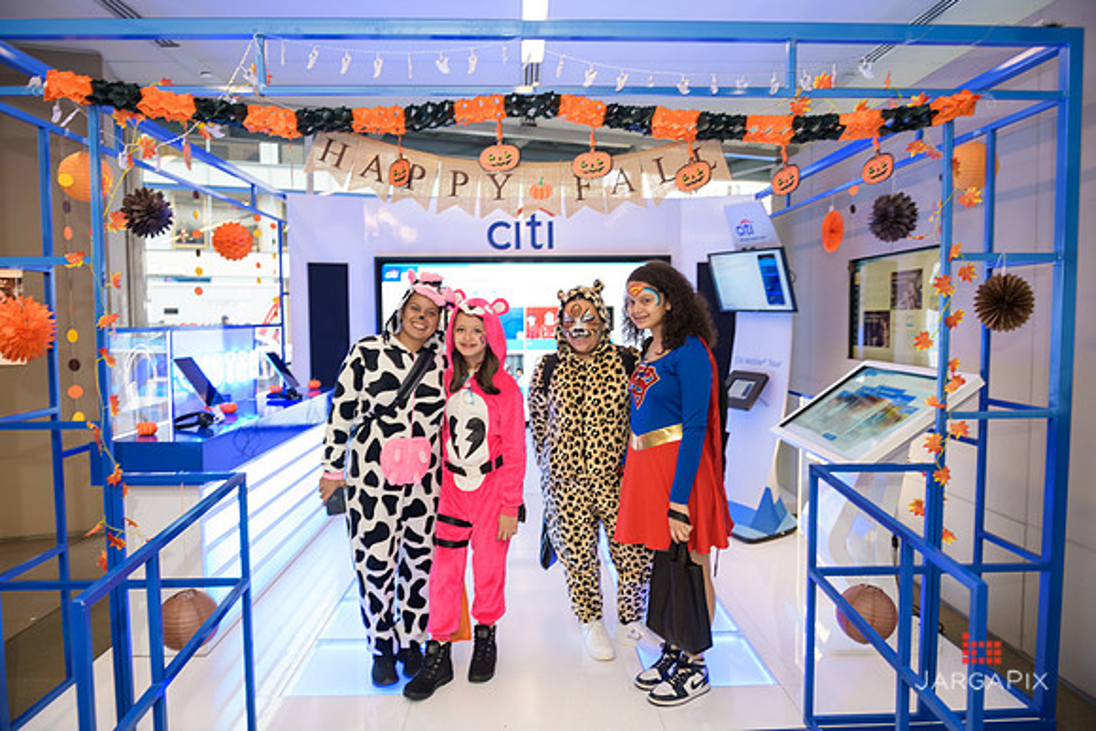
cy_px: 366
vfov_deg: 53.2
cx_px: 548
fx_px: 731
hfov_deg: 73.7
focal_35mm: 24
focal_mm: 24
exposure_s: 1/125
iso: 800
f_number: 3.2
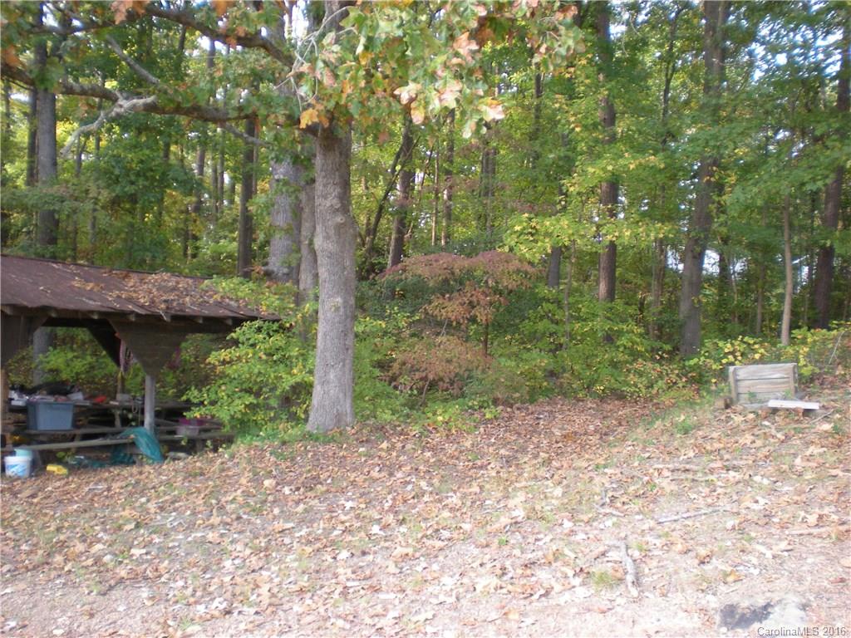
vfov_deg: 37.7
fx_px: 934
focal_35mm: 38
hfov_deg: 49.0
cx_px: 426
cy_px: 319
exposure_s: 1/60
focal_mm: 6.3
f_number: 3.1
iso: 168
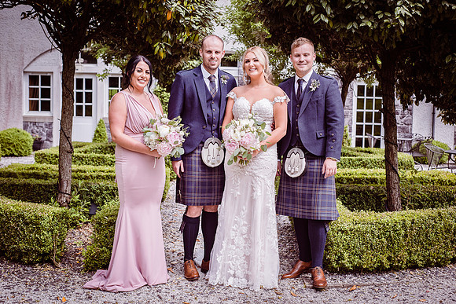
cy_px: 152
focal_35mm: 50
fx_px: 633
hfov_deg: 39.6
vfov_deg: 27.0
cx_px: 228
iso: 250
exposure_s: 1/1250
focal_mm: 50
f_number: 4.5
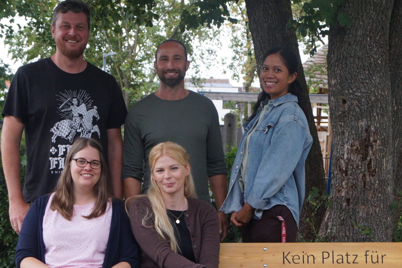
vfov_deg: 17.3
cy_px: 211
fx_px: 871
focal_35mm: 78
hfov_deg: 26.0
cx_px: 202
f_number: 4.5
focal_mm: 26
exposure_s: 1/160
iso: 500
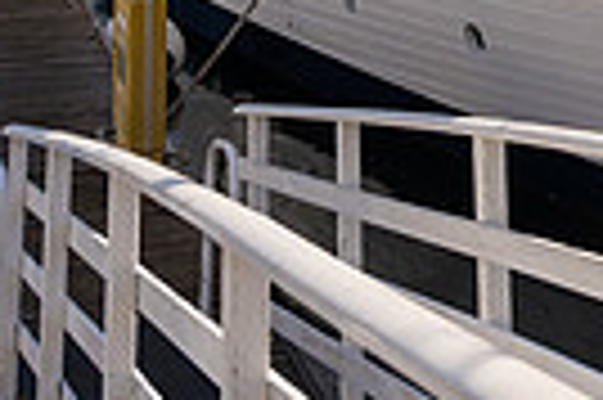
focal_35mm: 104
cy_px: -411
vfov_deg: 11.7
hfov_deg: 17.8
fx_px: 1740
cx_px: 882
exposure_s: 1/1250
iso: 100
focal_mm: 24
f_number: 4
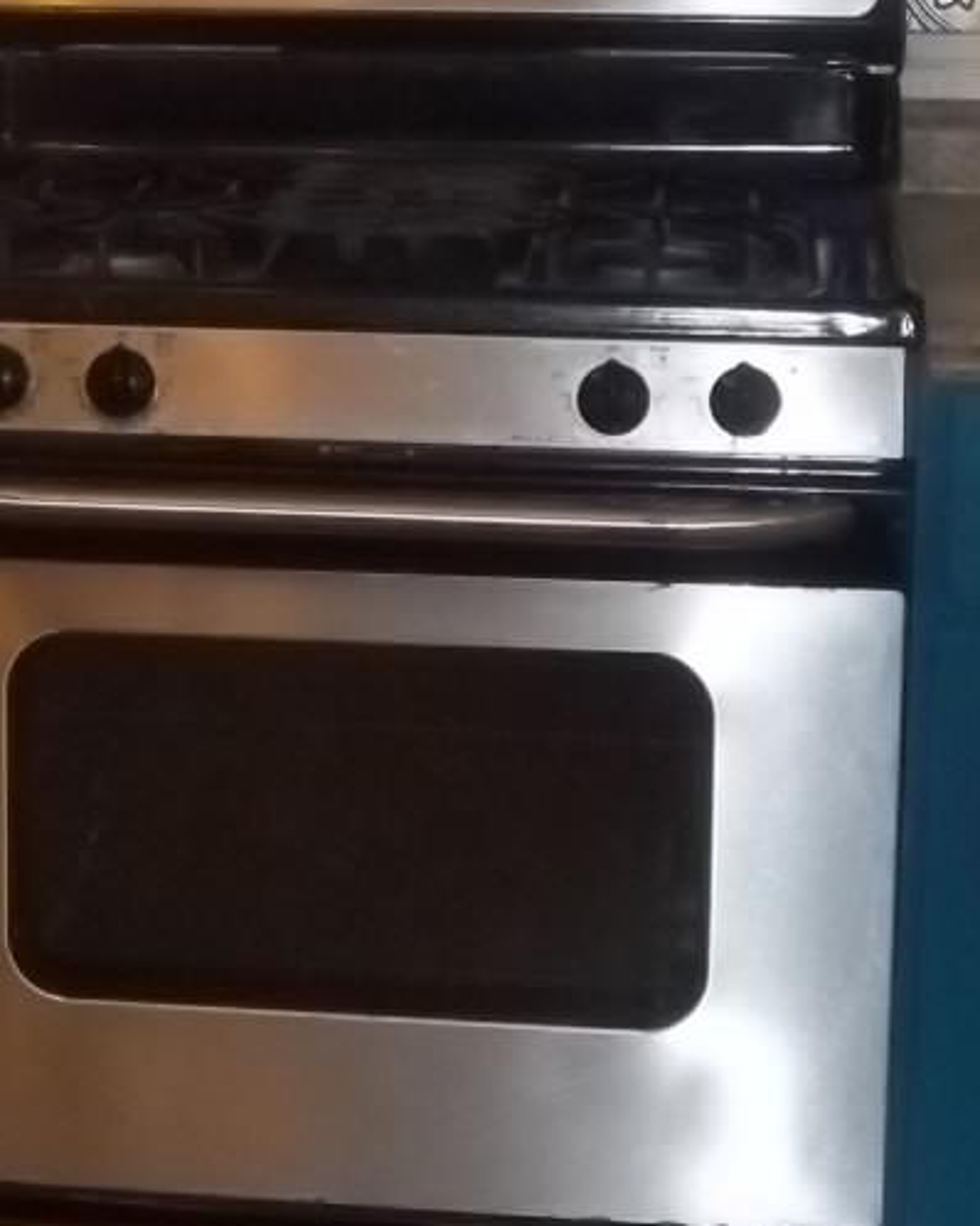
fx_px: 4281
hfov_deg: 12.3
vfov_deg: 16.2
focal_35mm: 118
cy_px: 199
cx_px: -552
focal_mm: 8.3
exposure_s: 1/40
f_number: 4.58
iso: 320
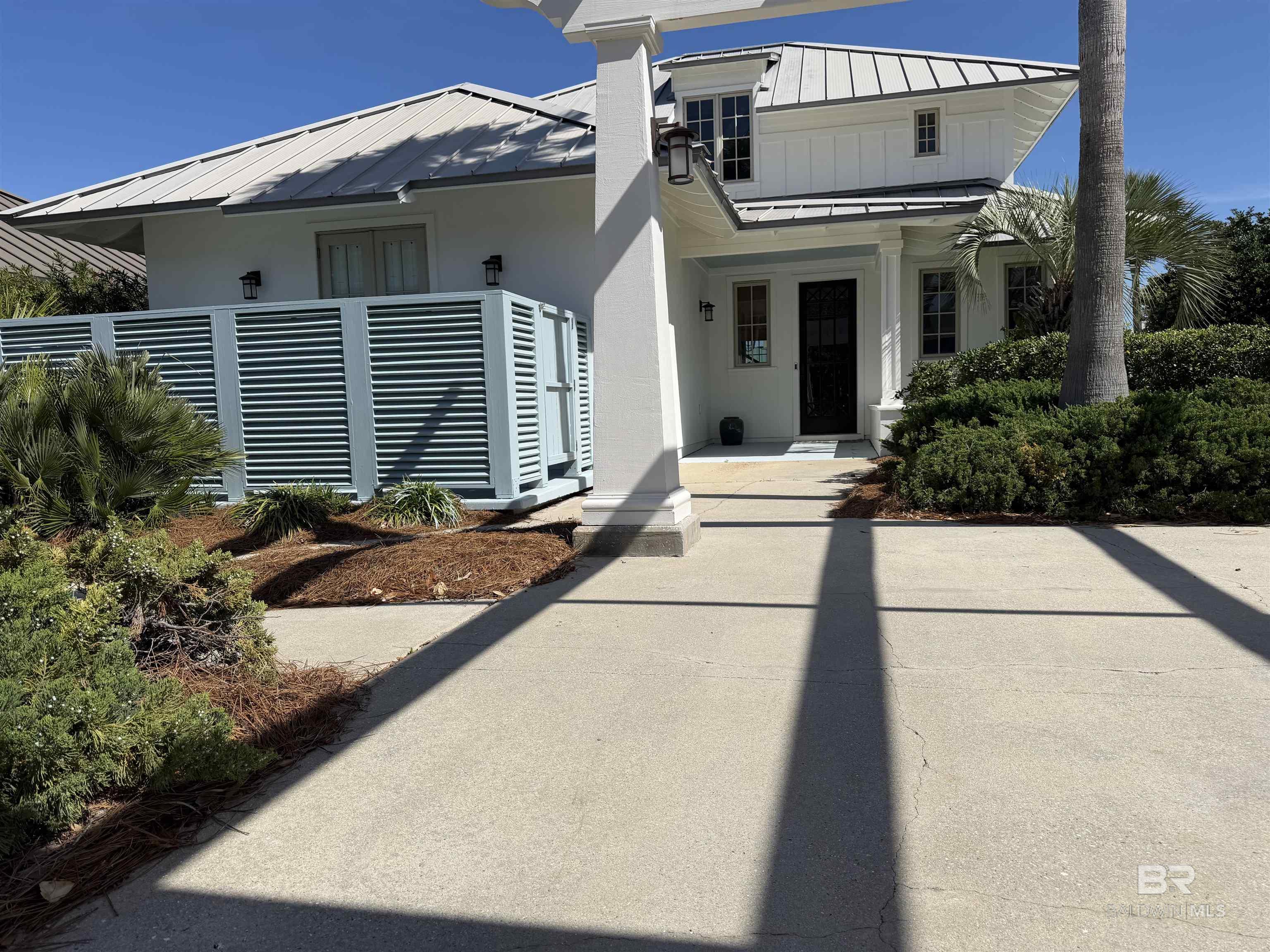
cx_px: 635
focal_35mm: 24
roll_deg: +1.7
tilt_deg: -4.2
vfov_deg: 56.8
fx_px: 881
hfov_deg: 71.6
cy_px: 476
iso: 80
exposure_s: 1/7353
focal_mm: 6.76
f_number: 1.78
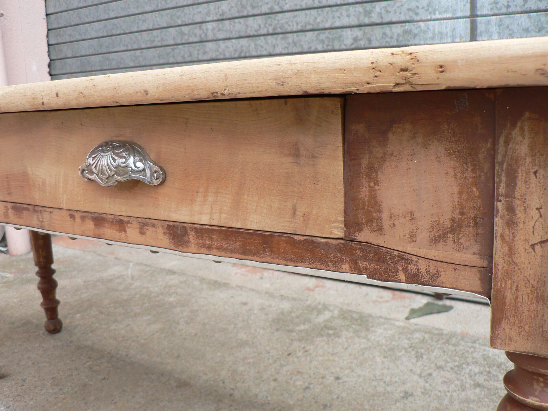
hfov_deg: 50.1
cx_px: 275
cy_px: 204
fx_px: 586
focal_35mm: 37
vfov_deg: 38.7
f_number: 2.8
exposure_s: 1/160
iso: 80
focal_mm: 6
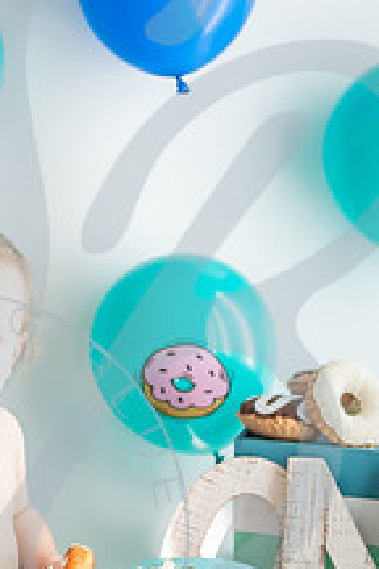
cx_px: 63
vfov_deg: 20.4
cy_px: 335
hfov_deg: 13.6
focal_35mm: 100
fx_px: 1579
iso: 320
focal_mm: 48
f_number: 2.8
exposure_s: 1/200
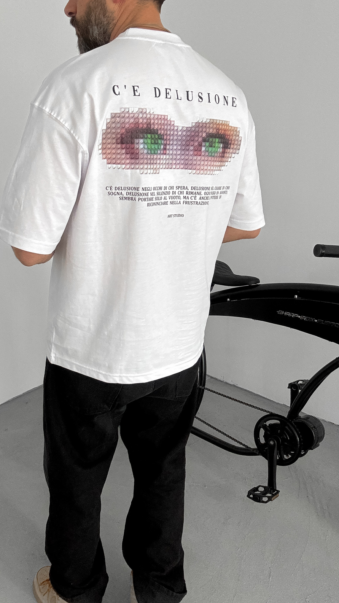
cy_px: 301
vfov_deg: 59.5
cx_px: 140
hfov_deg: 35.5
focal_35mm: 33
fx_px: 528
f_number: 1.9
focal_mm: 2.69
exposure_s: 1/60
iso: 125
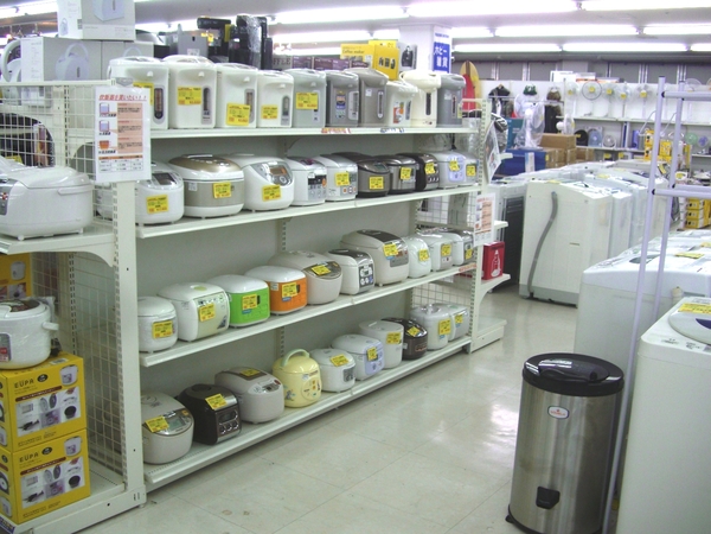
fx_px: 781
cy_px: 267
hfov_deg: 49.0
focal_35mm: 38
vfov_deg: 37.7
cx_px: 356
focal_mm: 7.9
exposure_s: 1/125
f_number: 2.8
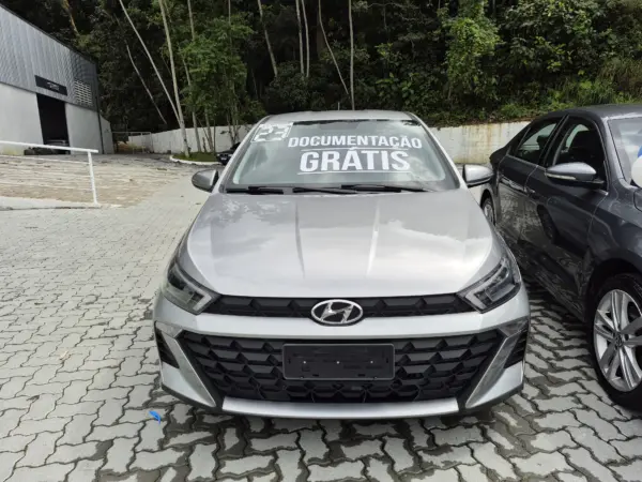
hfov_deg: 73.9
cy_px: 241
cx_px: 321
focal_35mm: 23
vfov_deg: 58.9
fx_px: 427
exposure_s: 1/1776
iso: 25
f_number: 1.8
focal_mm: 5.4
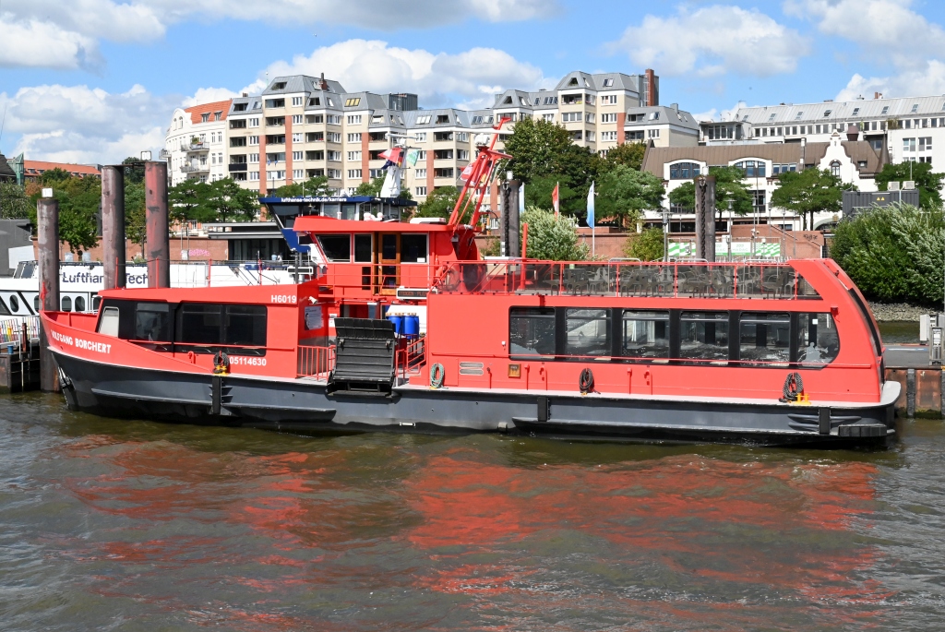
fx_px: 1261
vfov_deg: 28.1
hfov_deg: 41.1
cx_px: 472
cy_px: 316
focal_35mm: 48
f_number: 20
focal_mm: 48
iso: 4000
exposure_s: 1/1600
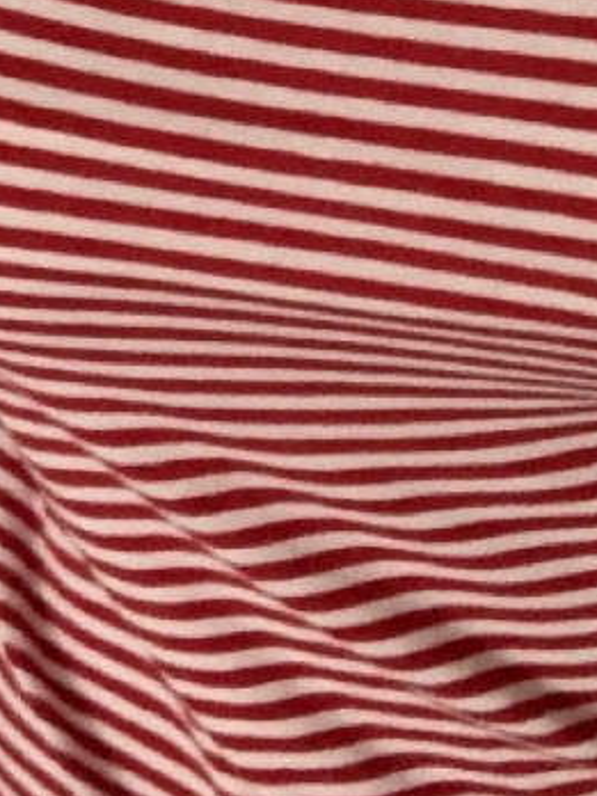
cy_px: -133
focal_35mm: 92
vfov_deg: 20.1
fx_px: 2116
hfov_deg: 16.1
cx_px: 339
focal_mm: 2.87
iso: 640
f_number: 2.2
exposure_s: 1/23
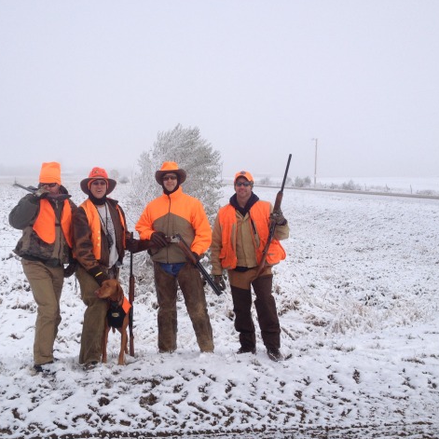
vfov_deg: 40.0
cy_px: 220
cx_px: 180
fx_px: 603
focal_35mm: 42
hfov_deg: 39.9
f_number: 2.4
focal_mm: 4.28
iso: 50
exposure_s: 1/2208
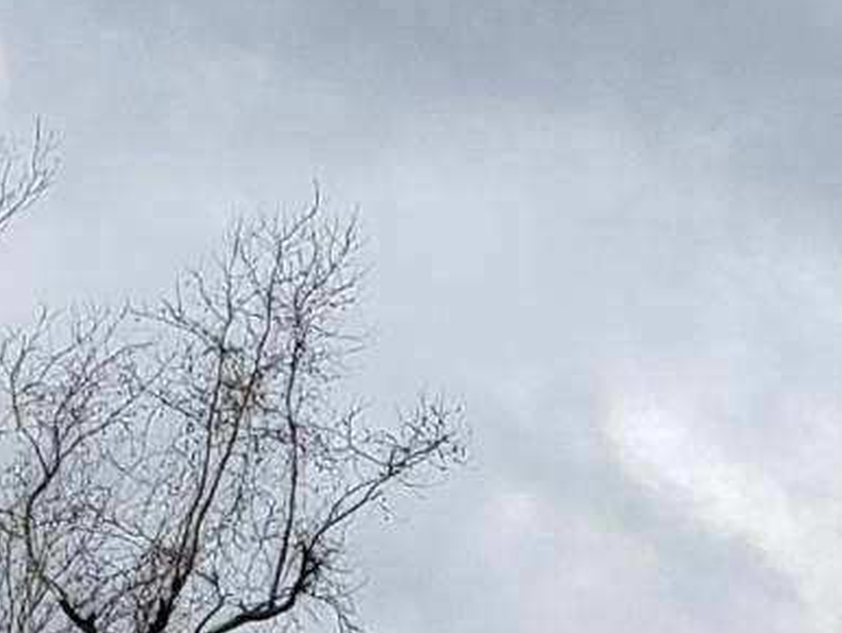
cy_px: 1032
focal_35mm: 202
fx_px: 4917
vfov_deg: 7.2
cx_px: 2011
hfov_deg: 8.9
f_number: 2.4
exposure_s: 1/1686
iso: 50
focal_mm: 4.3
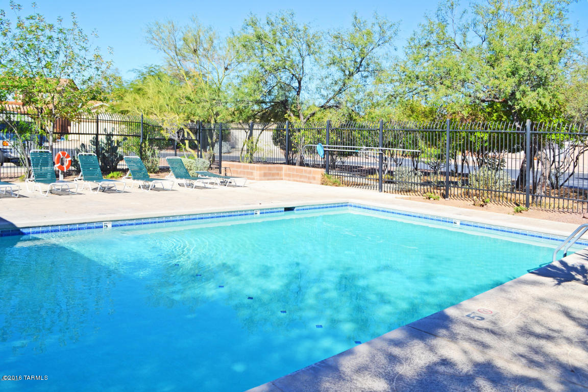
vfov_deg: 43.6
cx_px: 294
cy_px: 196
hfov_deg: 61.9
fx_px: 490
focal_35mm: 30
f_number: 8
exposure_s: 1/250
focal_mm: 20
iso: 100
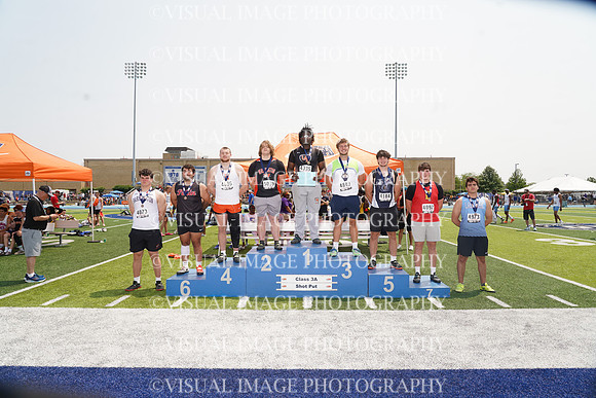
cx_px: 298
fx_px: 397
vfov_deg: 53.2
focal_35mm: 24
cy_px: 199
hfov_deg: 73.7
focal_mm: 24
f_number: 8
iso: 100
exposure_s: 1/200
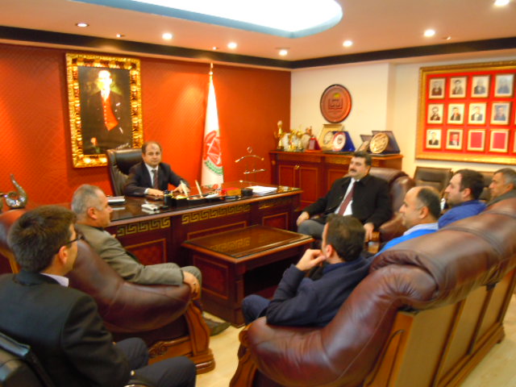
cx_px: 258
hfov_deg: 60.0
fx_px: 447
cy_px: 194
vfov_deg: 46.8
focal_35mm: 30
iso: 400
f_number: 3.5
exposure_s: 1/4
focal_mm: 5.4
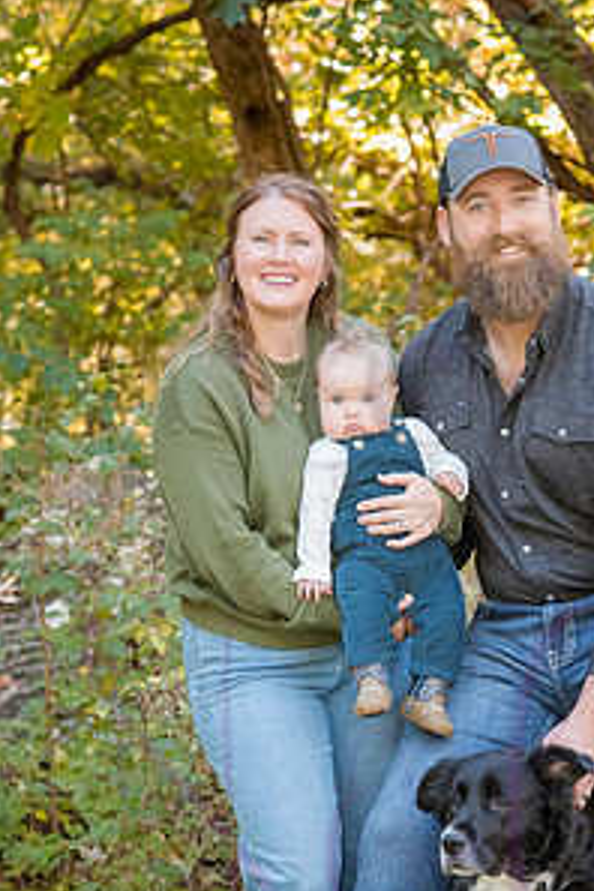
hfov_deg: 10.6
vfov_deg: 15.8
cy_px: 645
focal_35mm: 129
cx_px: 447
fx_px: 3193
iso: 800
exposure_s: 1/250
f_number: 4
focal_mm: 85
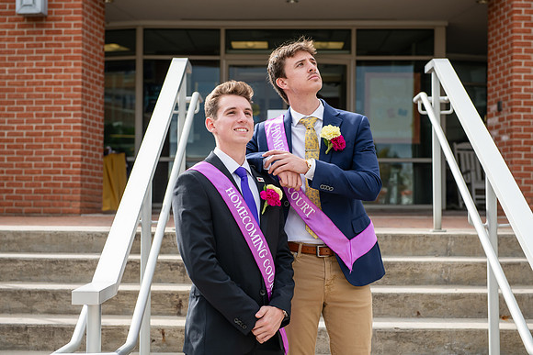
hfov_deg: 32.4
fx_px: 918
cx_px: 266
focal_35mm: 62
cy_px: 178
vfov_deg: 21.9
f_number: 4.5
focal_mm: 62
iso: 160
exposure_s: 1/400
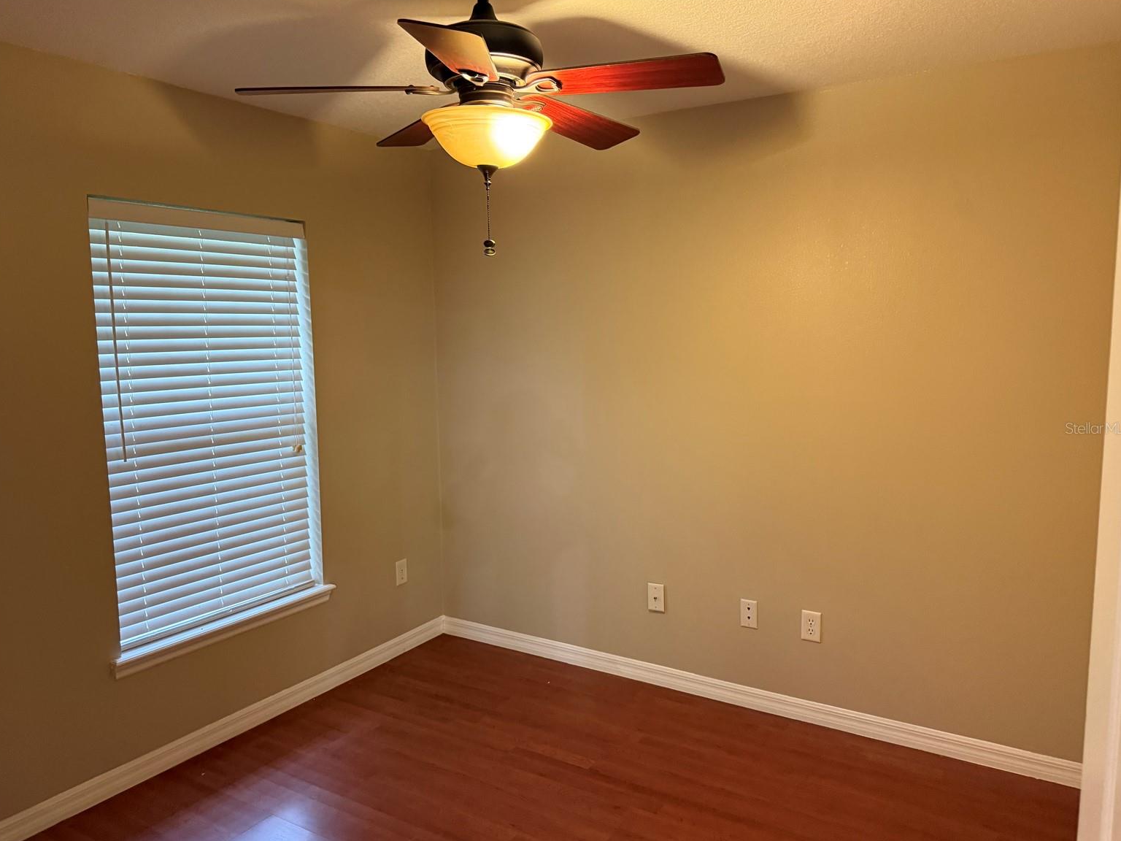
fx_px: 810
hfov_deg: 69.4
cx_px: 550
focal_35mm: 25
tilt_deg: -5.9
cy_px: 428
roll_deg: +0.6
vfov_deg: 54.9
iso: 640
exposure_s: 1/60
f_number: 1.78
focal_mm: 6.76
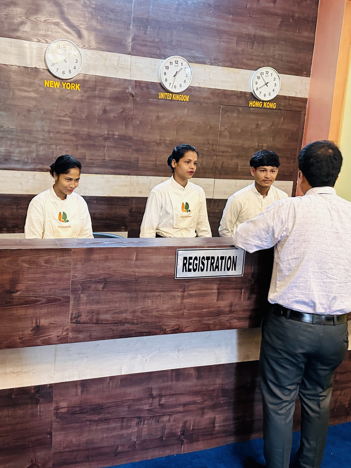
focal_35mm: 33
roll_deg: -4.2
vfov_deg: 55.3
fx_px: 446
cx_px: 142
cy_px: 238
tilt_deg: -12.0
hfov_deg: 42.8
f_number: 1.78
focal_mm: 6.86
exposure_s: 1/50
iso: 500
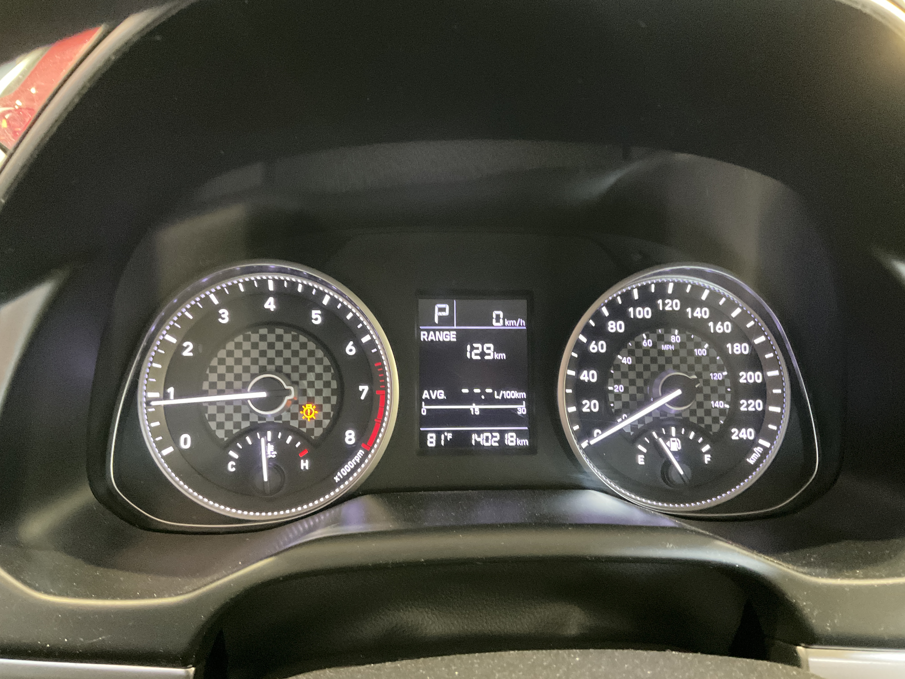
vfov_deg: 48.2
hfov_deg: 61.7
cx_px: 452
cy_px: 340
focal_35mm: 29
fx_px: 758
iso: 500
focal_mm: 3
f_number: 1.8
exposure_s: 1/30
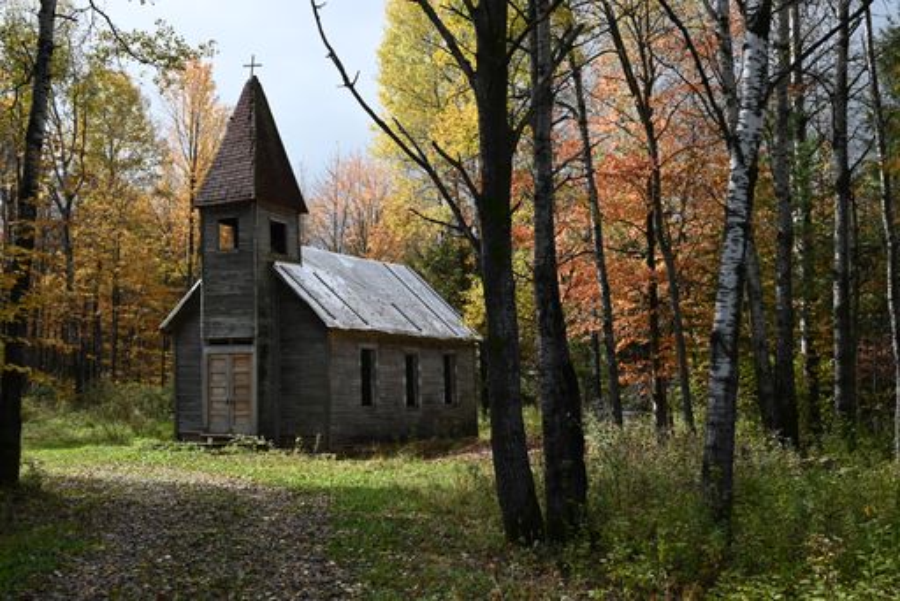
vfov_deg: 33.4
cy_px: 300
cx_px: 450
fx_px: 1001
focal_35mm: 40
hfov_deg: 48.4
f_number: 5
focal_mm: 40
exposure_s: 1/400
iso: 100
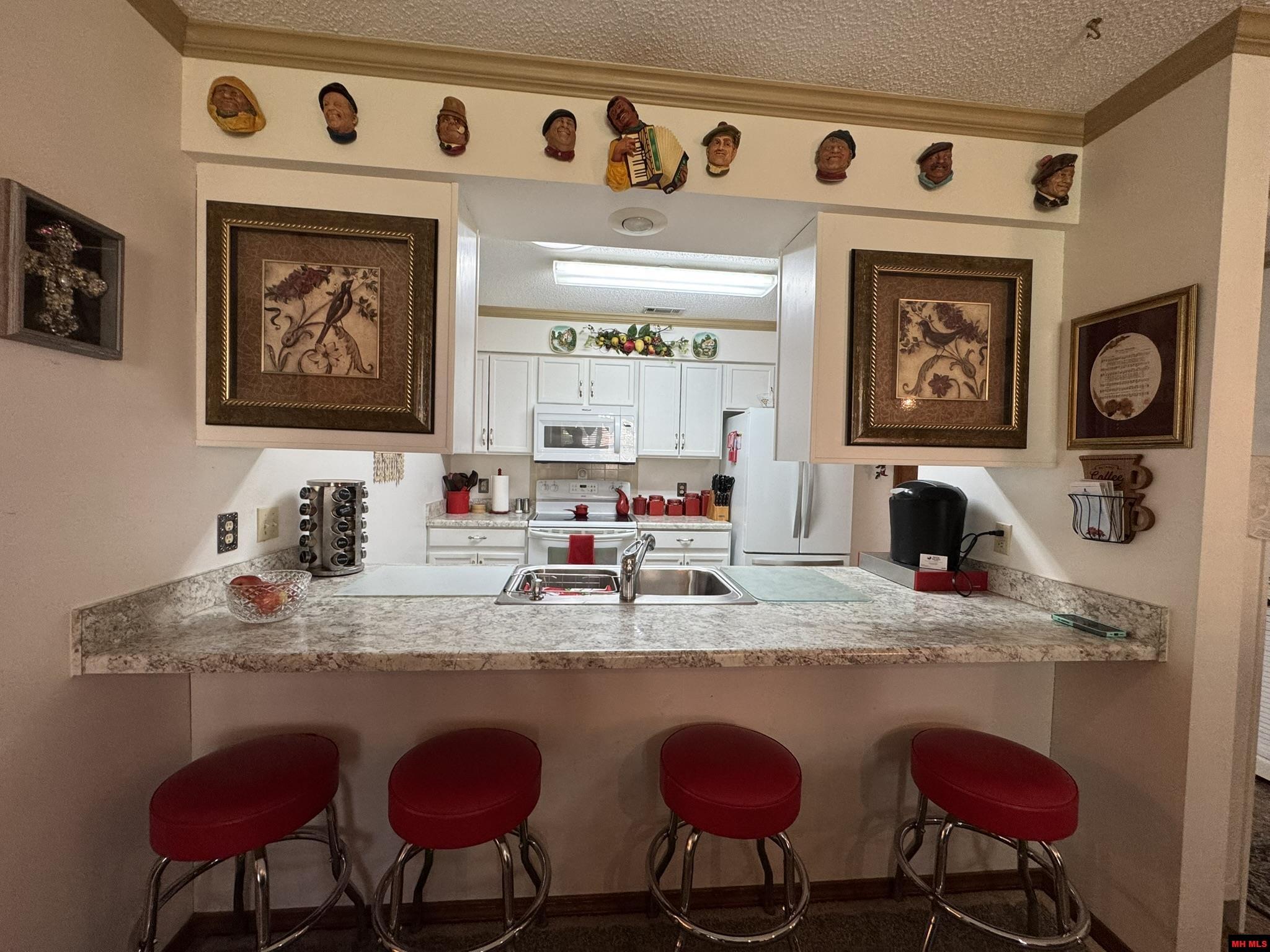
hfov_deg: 102.1
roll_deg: -1.7
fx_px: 514
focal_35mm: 14
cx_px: 635
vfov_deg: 85.7
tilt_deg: -2.2
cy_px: 476
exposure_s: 1/120
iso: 200
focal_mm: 2.22
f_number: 2.2
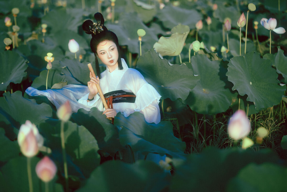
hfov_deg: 23.9
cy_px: 96
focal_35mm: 85
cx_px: 144
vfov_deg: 16.1
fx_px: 678
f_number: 1.8
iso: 100
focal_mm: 85
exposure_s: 1/4000
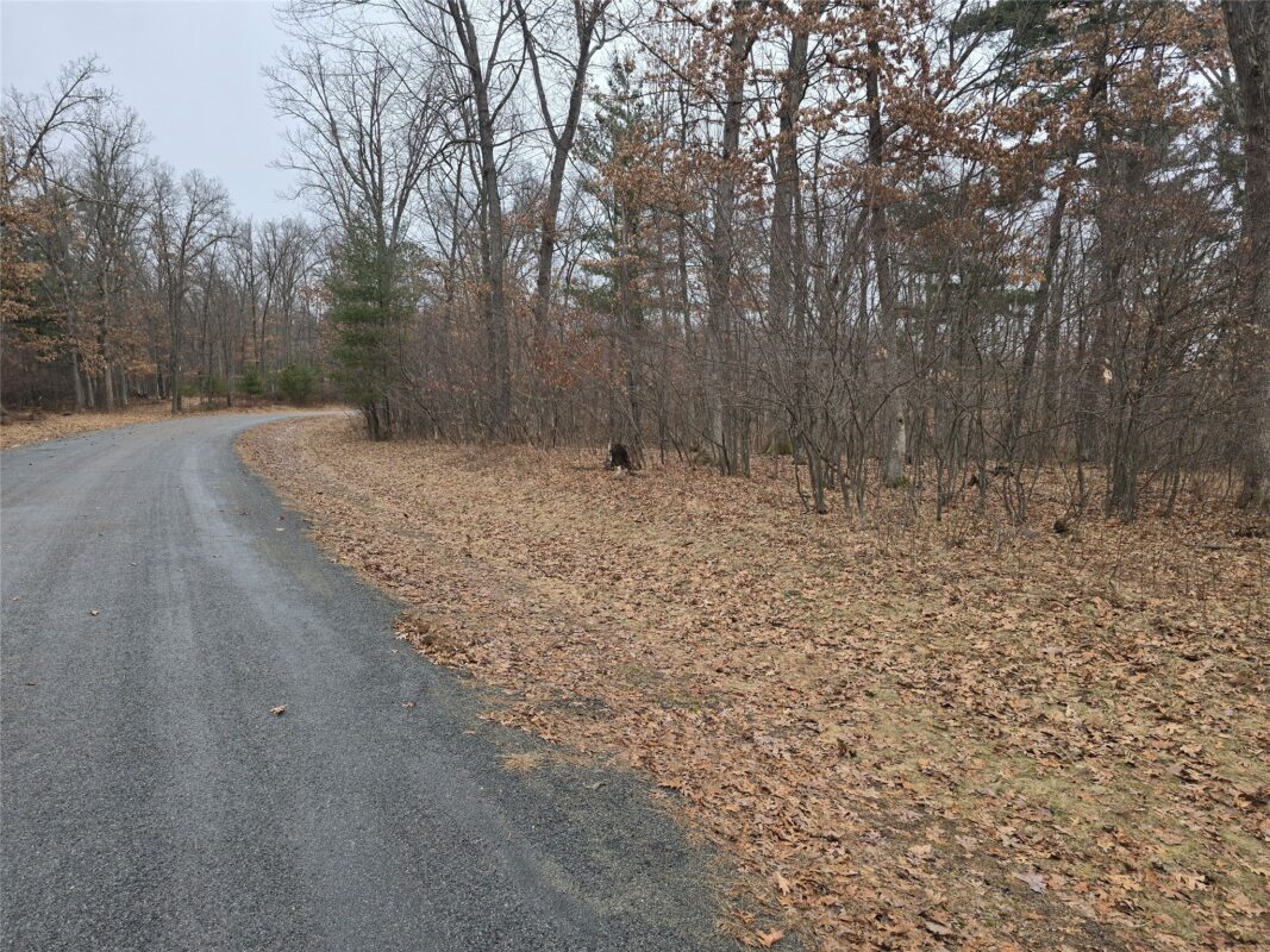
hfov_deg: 73.9
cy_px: 476
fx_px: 844
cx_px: 635
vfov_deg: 58.9
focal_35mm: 23
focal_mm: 6.3
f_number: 1.7
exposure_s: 1/180
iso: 20
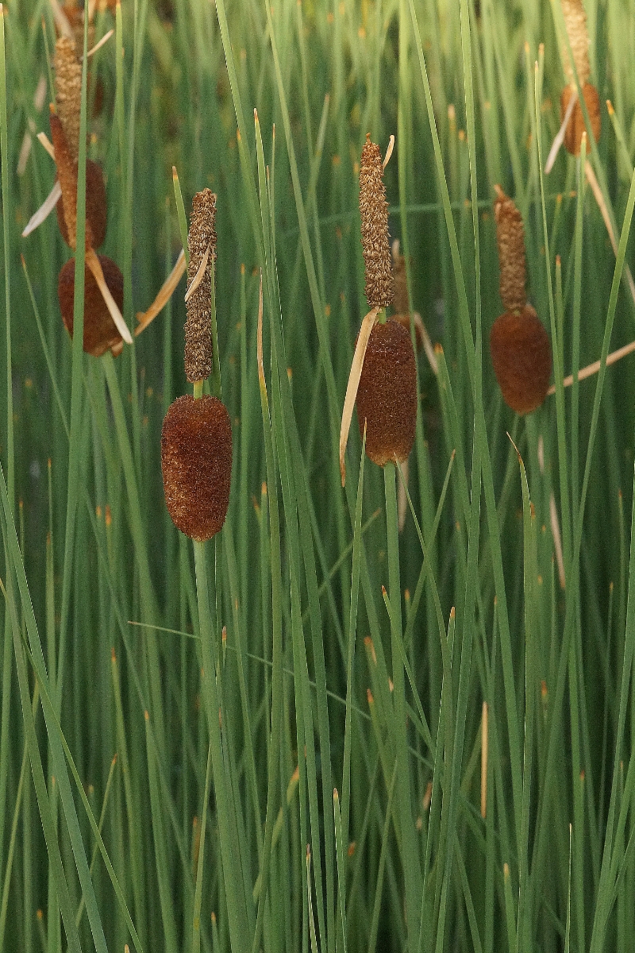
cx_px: 318
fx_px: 3968
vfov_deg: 13.7
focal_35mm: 150
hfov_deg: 9.1
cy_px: 476
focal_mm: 100
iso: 1000
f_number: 14
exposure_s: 1/160
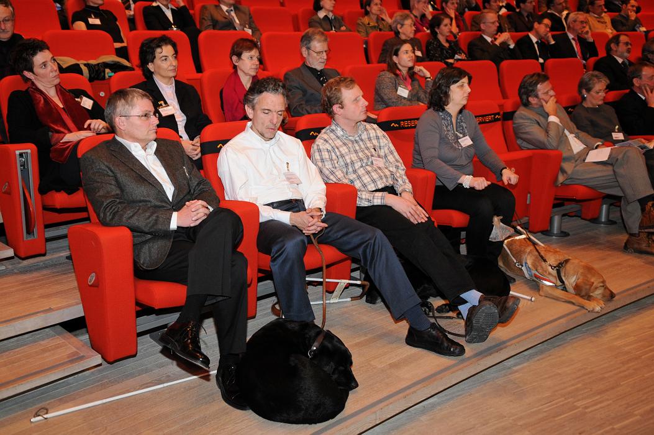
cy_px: 218
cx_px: 327
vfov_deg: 38.3
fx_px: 626
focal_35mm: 34
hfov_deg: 55.2
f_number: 2.8
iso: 400
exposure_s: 1/25
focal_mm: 23
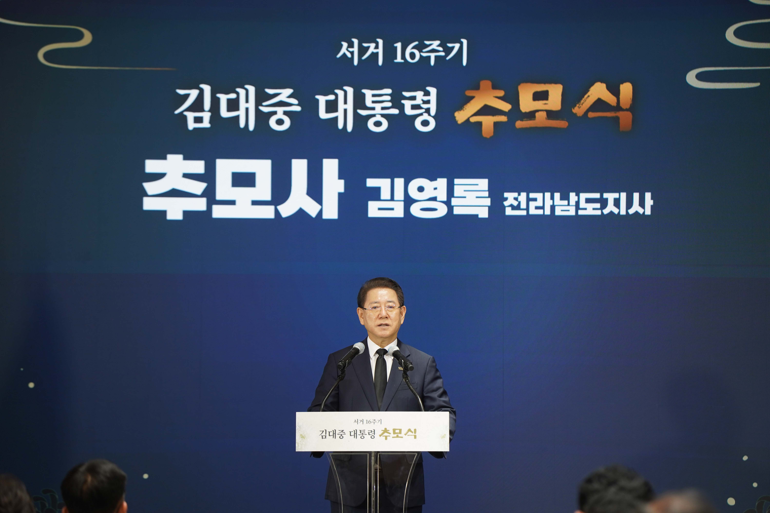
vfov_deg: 7.6
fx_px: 3850
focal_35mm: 180
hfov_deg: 11.4
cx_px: 385
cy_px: 256
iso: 800
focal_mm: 180
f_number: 4
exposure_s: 1/160
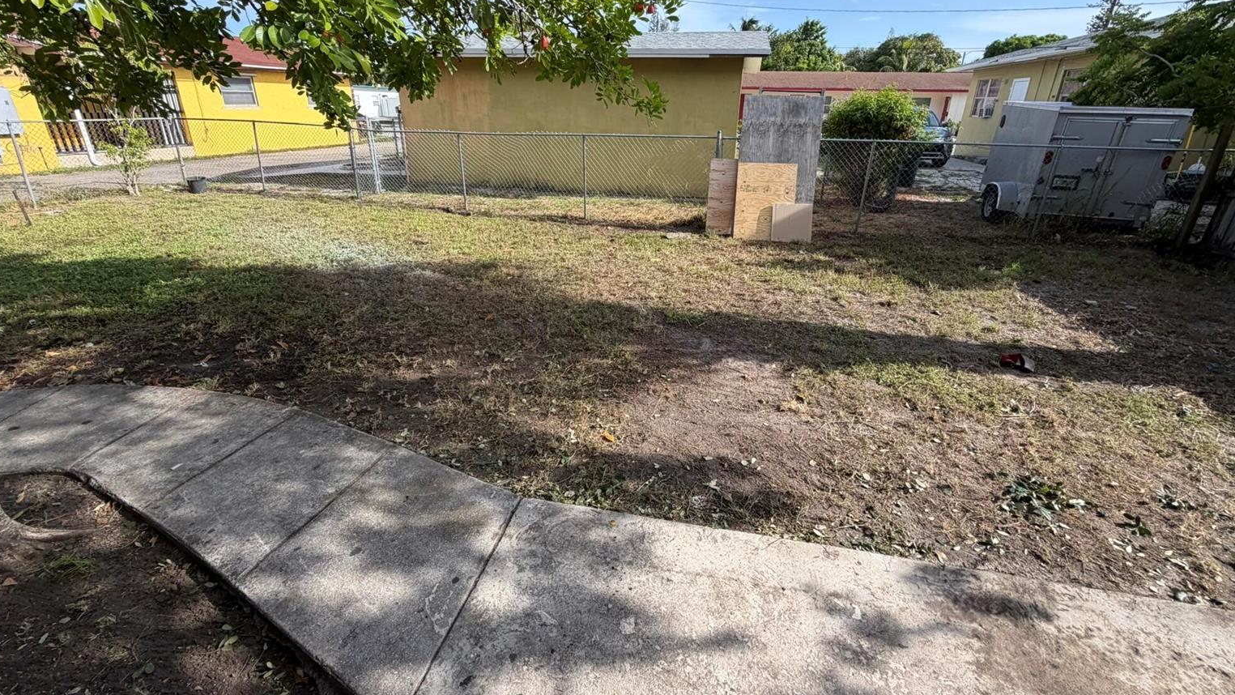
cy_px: 307
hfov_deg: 99.4
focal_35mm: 16
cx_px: 626
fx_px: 524
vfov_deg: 66.9
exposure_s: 1/607
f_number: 2.2
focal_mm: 2.22
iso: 40
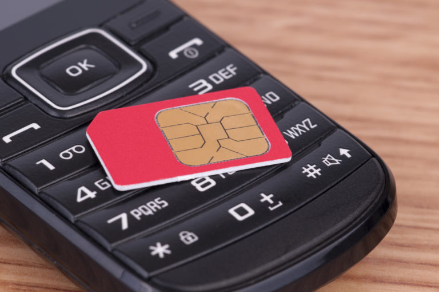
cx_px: 220
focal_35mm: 225
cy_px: 146
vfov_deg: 6.1
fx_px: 2740
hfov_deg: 9.2
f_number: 9
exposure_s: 1/160
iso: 100
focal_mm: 150
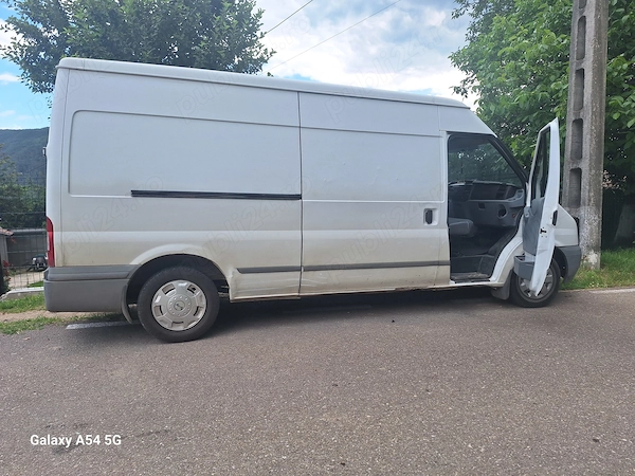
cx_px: 318
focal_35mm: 23
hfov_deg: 73.9
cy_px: 238
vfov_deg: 58.9
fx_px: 422
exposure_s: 1/1138
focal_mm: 5.54
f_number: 1.8
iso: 40
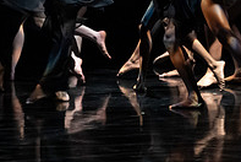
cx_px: 241
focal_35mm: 220
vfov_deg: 6.2
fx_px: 1475
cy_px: -86
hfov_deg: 9.3
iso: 6400
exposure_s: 1/320
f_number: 3.5
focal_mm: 64
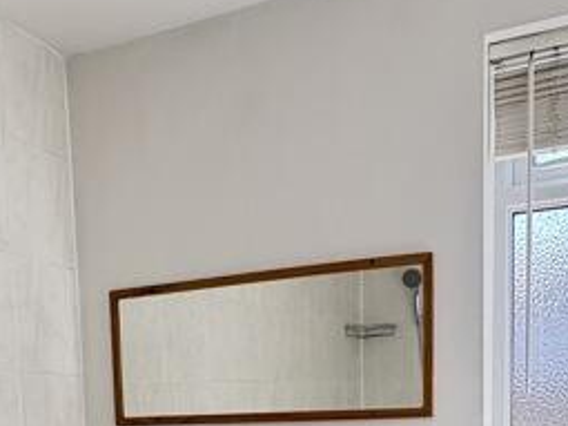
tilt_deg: -6.9
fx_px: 820
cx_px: 239
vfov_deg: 25.9
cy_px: 514
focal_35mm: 50
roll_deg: +2.6
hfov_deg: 38.1
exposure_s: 1/133
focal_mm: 2.22
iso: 80
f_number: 2.2
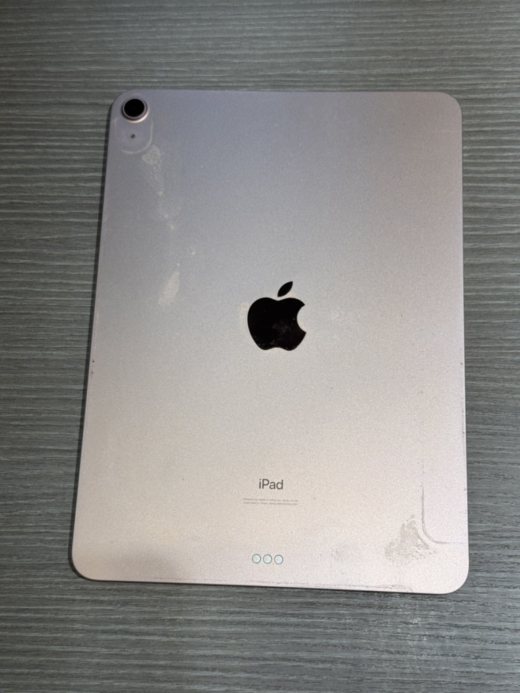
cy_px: 346
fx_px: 961
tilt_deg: -72.9
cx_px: 260
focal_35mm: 48
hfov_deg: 30.3
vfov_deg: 39.7
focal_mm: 6.76
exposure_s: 1/370
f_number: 1.78
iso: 64
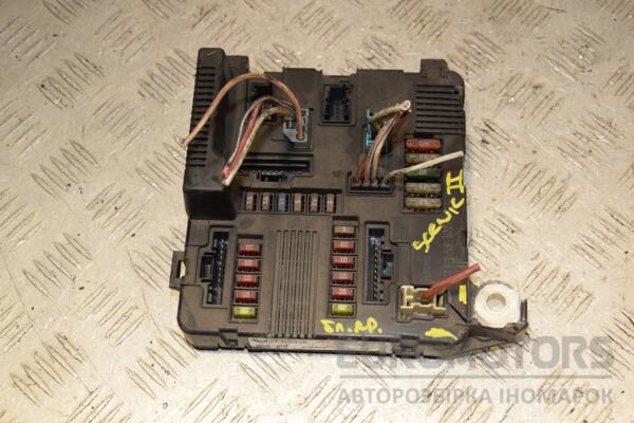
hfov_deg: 37.9
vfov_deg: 25.8
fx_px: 925
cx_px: 317
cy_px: 212
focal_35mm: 52
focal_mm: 35
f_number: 6.3
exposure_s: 1/200
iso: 800
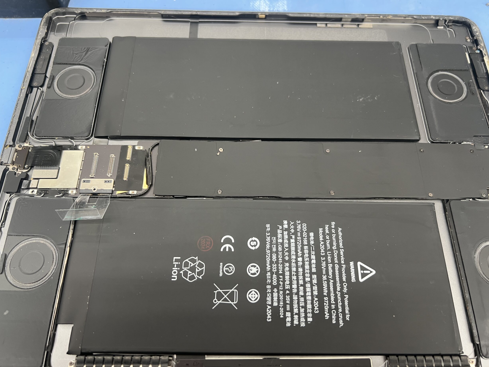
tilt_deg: -64.4
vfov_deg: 51.4
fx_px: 381
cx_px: 252
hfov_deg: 65.3
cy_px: 178
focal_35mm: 27
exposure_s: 1/50
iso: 80
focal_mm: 5.7
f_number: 1.5
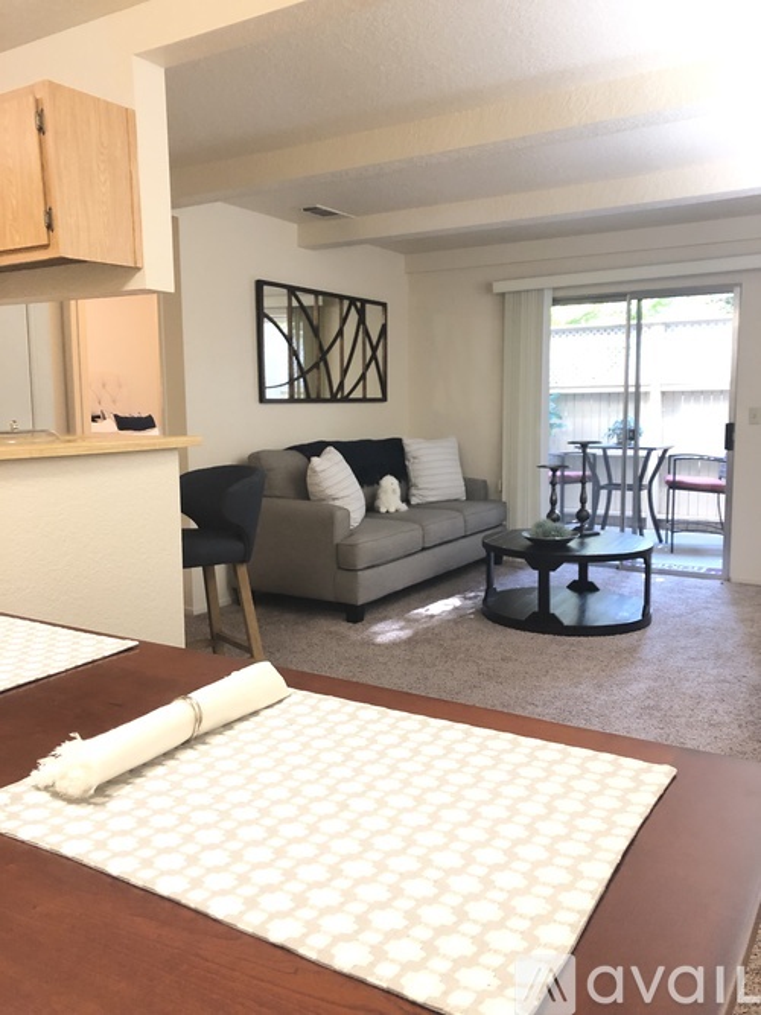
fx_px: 821
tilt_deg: -7.9
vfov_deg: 63.5
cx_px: 380
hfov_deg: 49.7
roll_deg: +0.4
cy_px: 508
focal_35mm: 28
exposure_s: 1/15
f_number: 1.8
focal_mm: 3.99
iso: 80
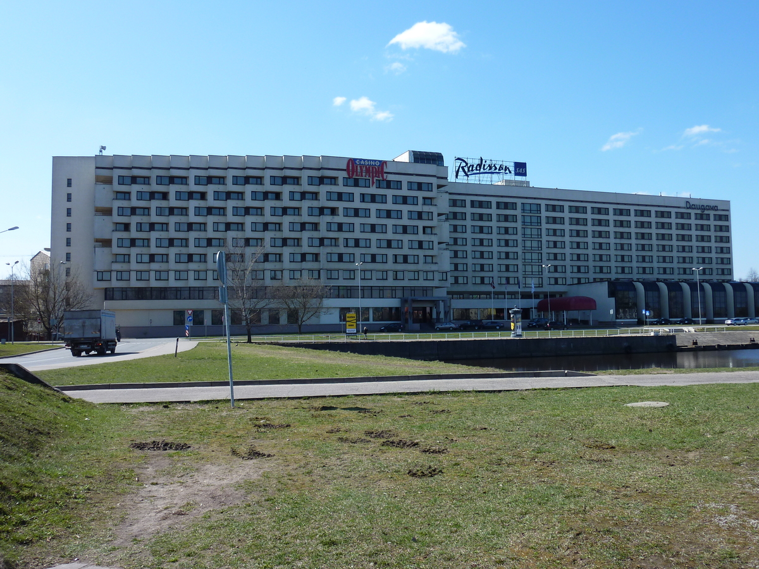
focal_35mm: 32
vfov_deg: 44.2
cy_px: 284
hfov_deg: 56.8
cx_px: 380
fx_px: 702
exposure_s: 1/500
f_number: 4
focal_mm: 5.3
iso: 80
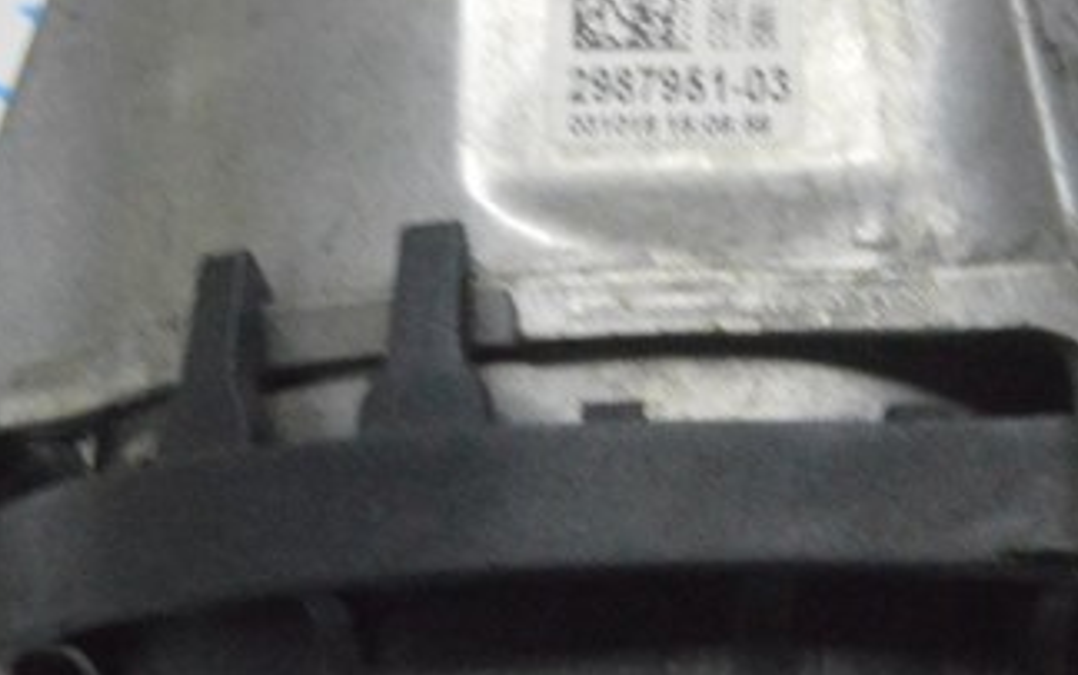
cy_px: 218
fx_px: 4821
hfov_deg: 12.7
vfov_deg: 8.0
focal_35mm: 164
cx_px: 672
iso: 6400
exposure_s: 1/20
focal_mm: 34
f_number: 20
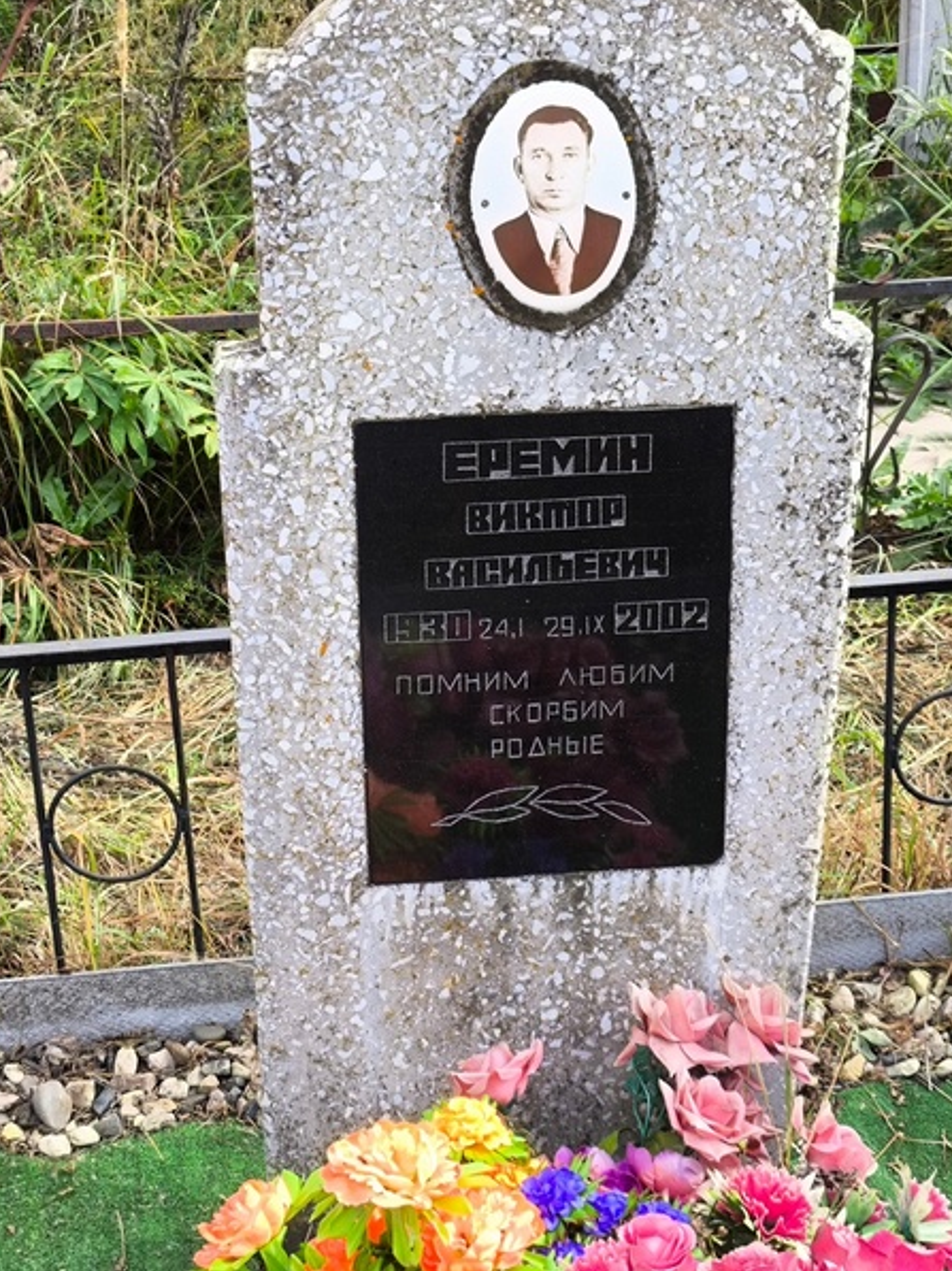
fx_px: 2459
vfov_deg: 29.0
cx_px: 495
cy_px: 634
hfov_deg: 21.9
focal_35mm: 67
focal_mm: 4.71
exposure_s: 1/248
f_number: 1.7
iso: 50
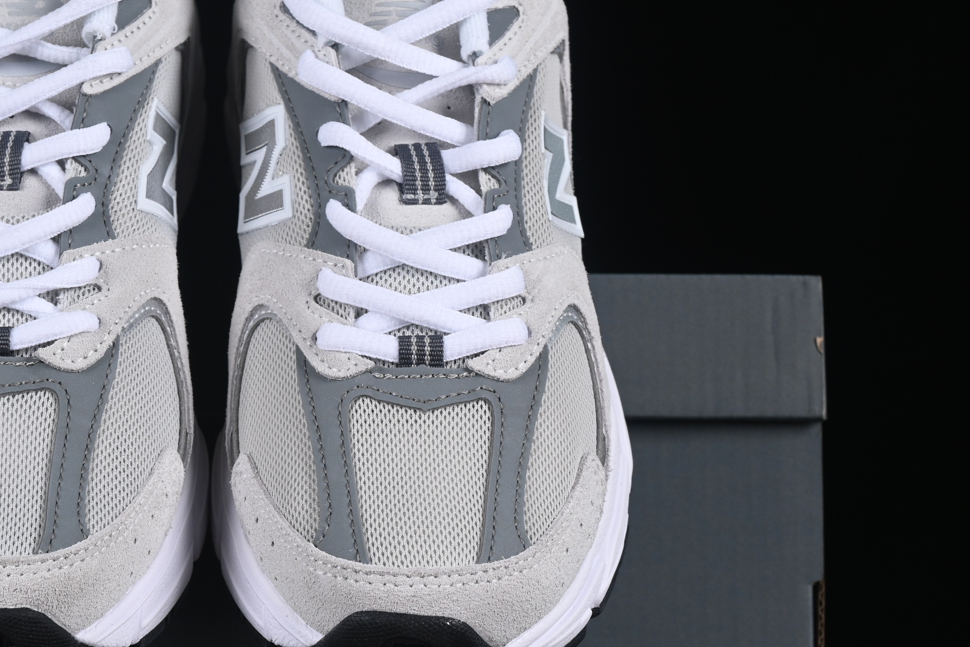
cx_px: 230
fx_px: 3503
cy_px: 346
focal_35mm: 130
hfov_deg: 15.7
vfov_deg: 10.6
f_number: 8
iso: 160
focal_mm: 50
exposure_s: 1/80
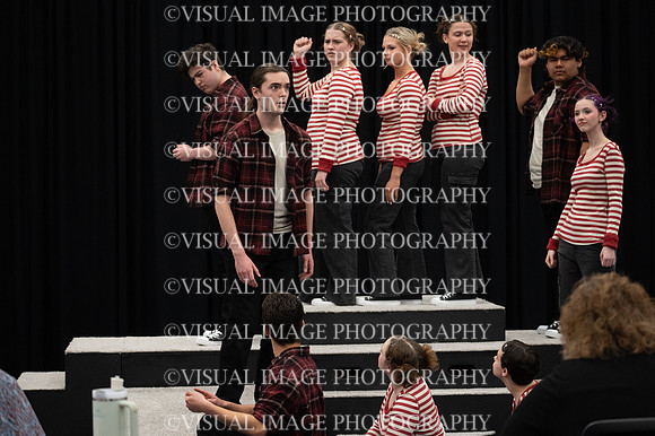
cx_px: 328
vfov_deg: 14.1
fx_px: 1764
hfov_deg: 21.0
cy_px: 218
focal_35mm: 97
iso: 5000
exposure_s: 1/160
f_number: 4.8
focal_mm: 97
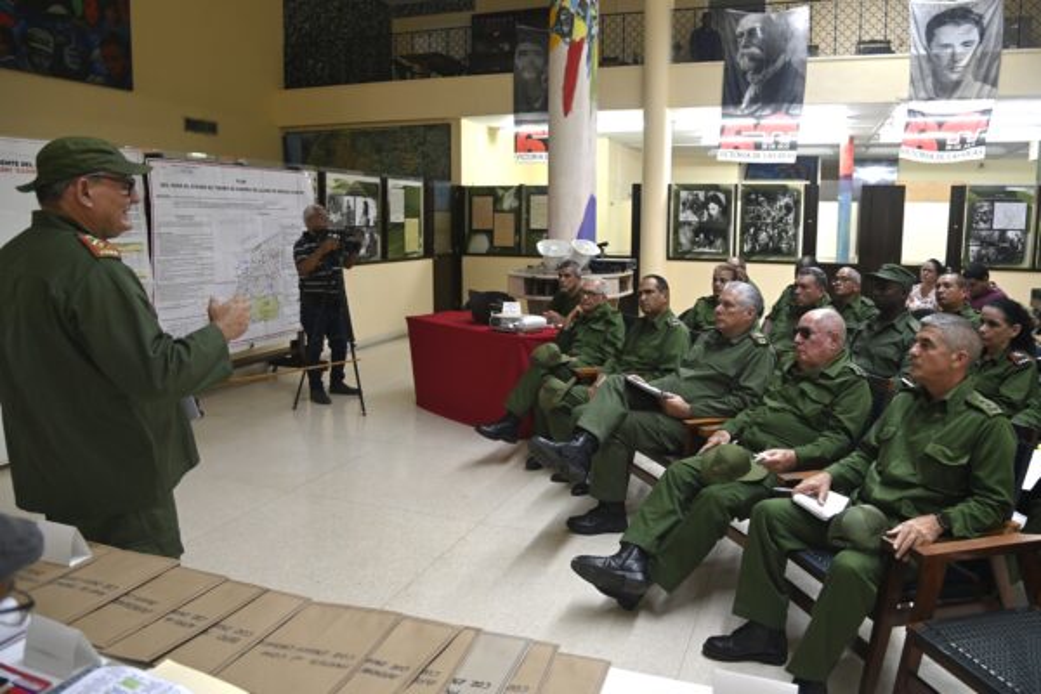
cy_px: 347
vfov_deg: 53.1
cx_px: 520
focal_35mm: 24
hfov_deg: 73.7
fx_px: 694
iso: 1600
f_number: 4.5
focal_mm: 24
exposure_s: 1/80
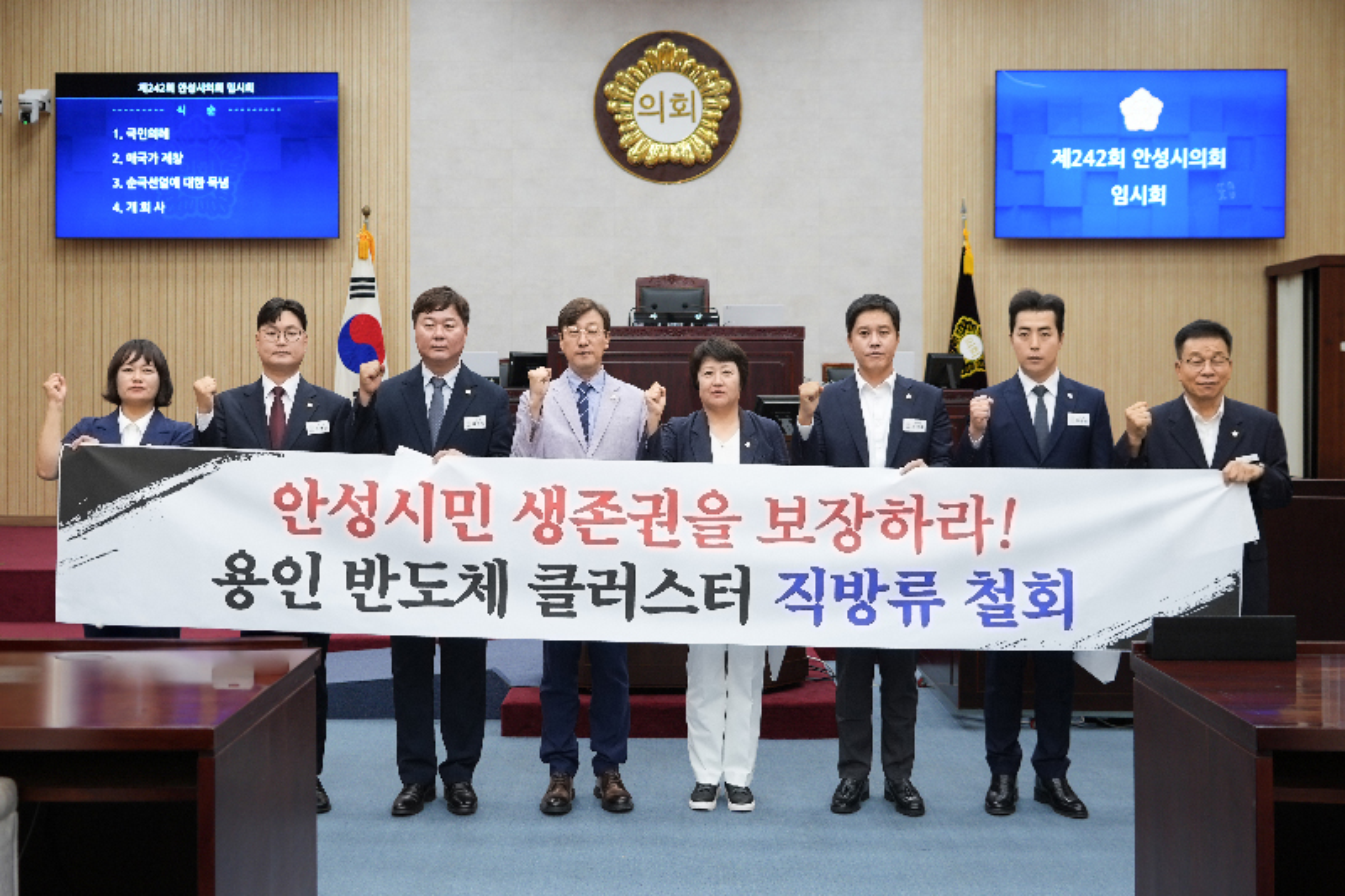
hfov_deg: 58.7
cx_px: 672
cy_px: 448
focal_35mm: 32
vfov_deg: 41.1
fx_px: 1195
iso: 250
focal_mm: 32
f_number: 4
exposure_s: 1/40
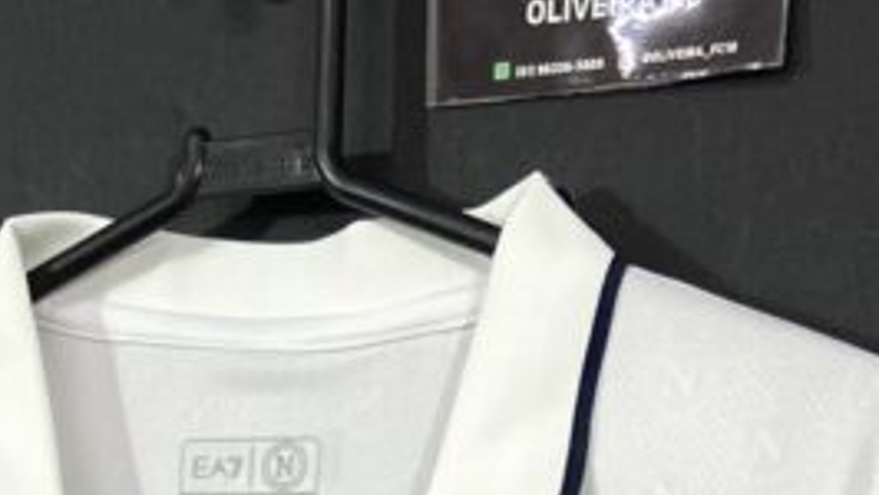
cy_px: 1320
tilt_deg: -8.5
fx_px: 2542
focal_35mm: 109
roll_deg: -1.0
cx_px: 304
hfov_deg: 19.6
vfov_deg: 9.5
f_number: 1.8
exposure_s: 1/60
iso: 64
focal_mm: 4.25
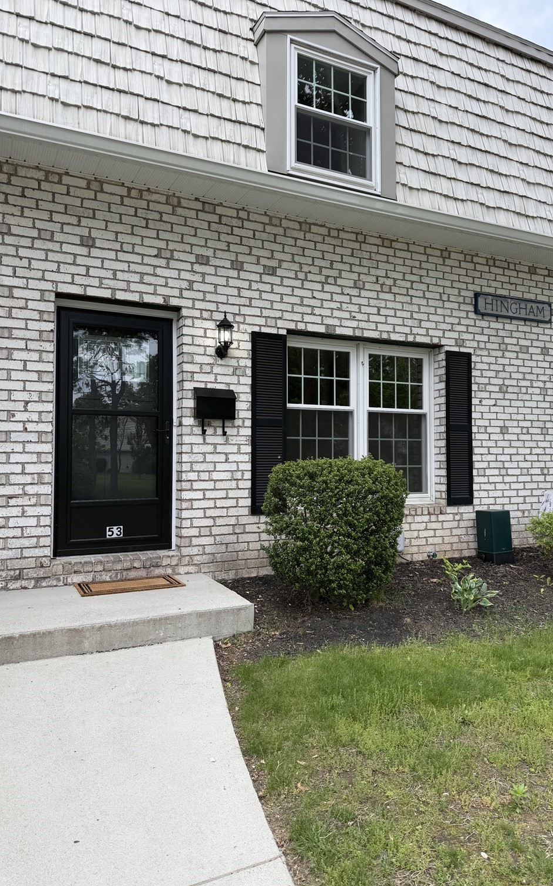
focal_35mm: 26
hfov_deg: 47.3
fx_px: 627
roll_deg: +0.9
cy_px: 434
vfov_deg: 70.4
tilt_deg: +2.5
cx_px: 329
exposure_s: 1/612
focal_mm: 6.76
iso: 80
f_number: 1.78
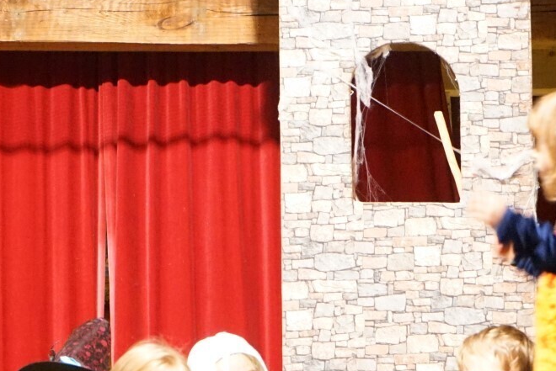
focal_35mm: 212
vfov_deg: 6.5
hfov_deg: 9.7
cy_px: 307
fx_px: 3276
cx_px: 55
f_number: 4
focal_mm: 70
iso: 6400
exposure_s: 1/40
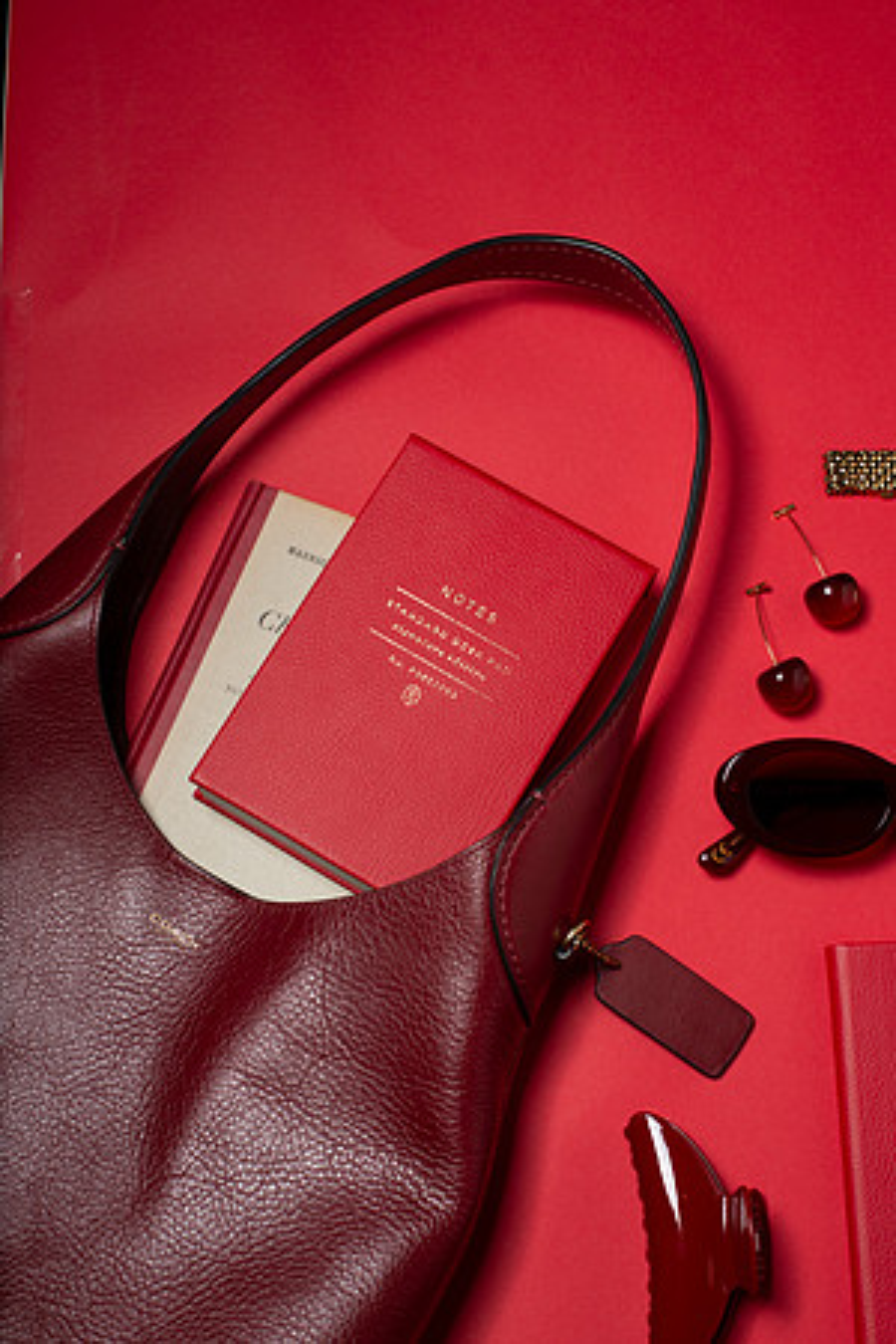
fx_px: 1867
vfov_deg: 39.6
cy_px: 672
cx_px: 448
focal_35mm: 50
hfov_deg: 27.0
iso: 200
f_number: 11
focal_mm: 50
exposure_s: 1/250
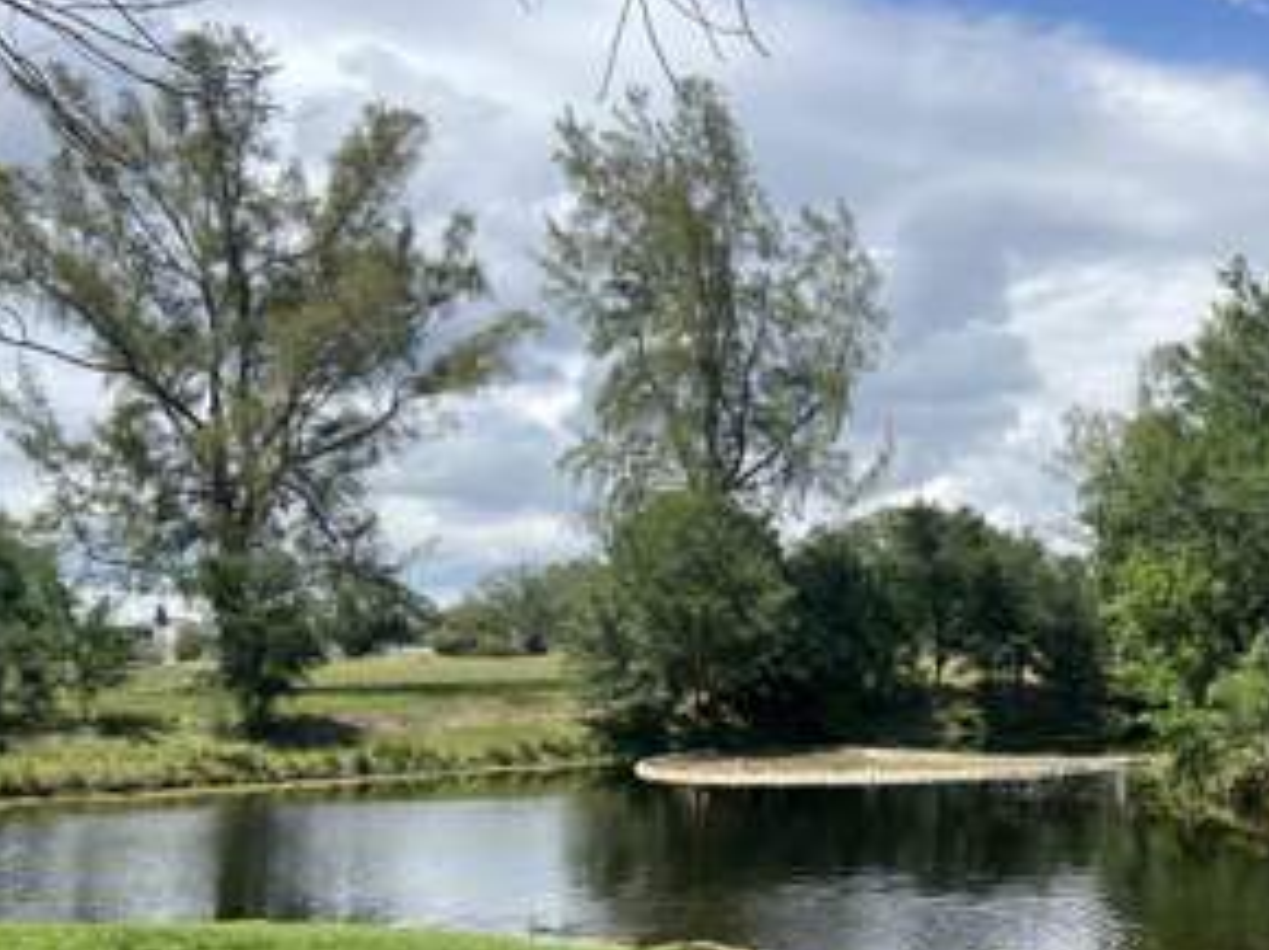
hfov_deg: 42.4
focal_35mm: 43
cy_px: 598
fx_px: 1575
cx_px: 967
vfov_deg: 33.4
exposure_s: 1/5076
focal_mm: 5.7
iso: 50
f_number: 1.5
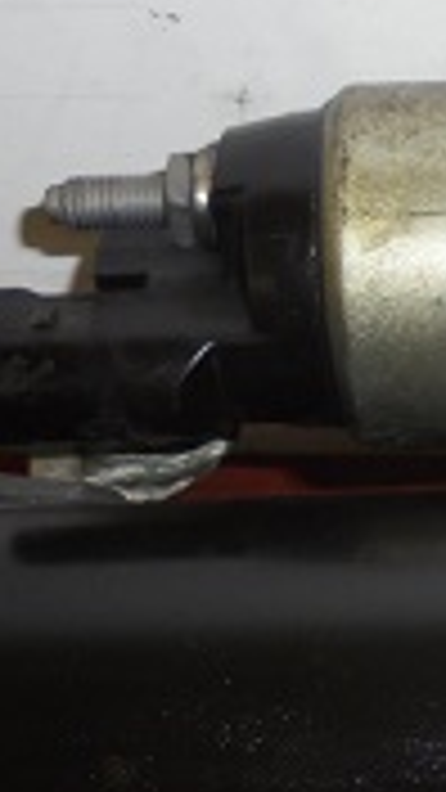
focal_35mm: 83
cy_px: 583
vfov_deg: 25.3
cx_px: 640
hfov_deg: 13.8
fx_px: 1745
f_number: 3.5
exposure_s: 1/30
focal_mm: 4.6
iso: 100
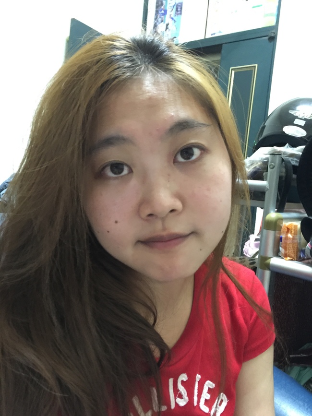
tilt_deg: -4.1
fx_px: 349
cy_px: 208
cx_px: 156
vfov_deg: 61.7
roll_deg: -4.6
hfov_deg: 48.2
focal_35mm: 29
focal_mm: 4.15
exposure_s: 1/4
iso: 125
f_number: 2.2
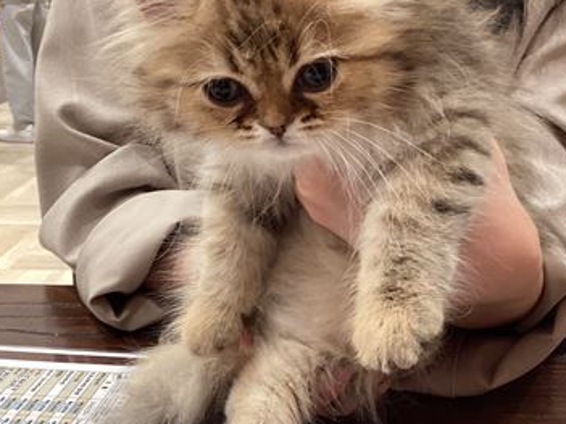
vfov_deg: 27.5
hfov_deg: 36.1
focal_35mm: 53
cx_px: 323
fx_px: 866
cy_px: 243
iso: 100
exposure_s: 1/60
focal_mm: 3.3
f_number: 2.4
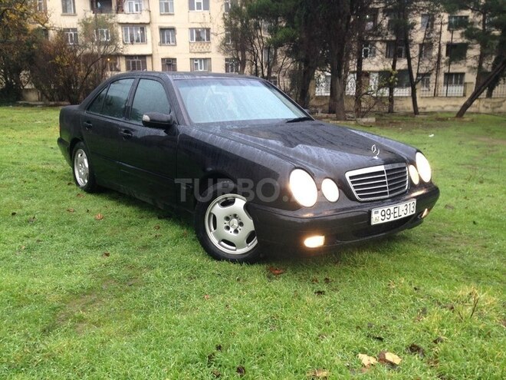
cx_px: 253
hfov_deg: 55.4
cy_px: 190
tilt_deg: -10.5
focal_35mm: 33
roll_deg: +1.4
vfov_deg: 42.9
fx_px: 482
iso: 64
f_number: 2.4
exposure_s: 1/20
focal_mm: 4.12
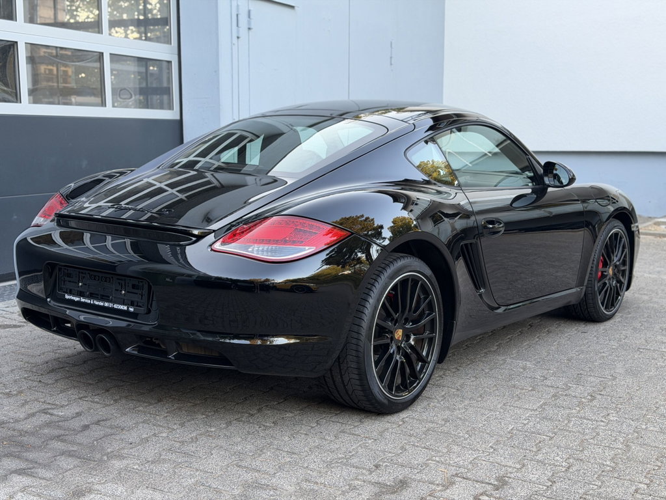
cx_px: 333
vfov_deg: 30.3
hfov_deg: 39.7
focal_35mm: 48
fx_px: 924
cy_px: 250
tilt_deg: -7.3
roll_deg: +0.1
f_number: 1.78
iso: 80
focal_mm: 6.76
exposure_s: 1/121
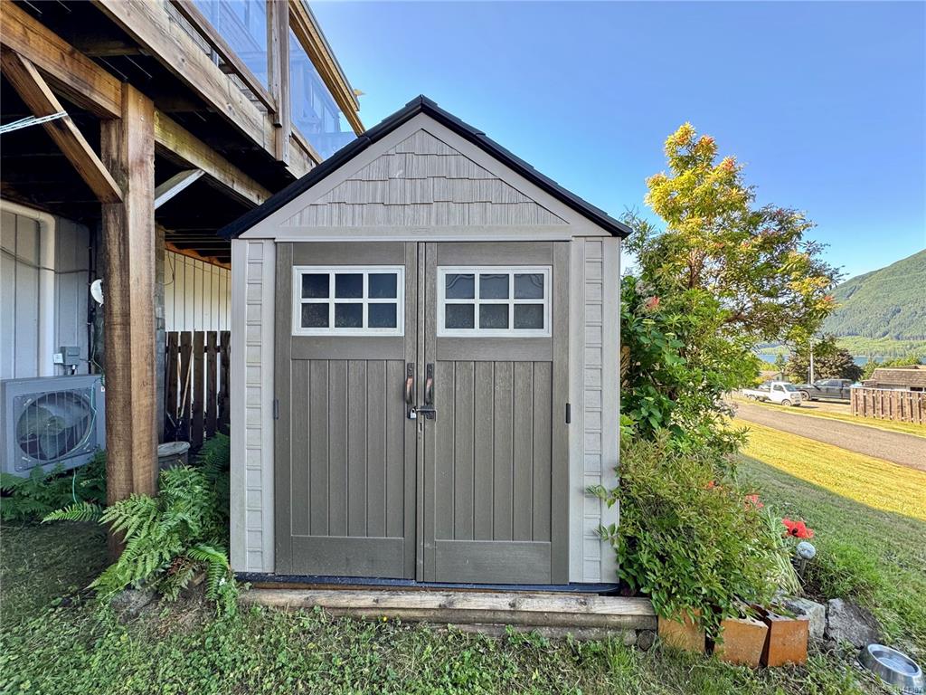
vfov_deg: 85.7
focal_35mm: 14
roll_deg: +1.1
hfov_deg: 102.1
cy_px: 348
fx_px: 375
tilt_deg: +0.1
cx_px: 463
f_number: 2.2
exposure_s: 1/99
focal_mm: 2.22
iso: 64
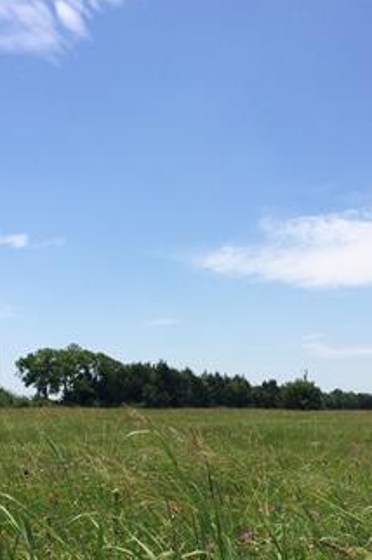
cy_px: 400
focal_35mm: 45
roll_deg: +1.9
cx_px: 198
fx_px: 699
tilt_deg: -0.4
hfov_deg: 29.8
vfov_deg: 42.7
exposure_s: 1/2283
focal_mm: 4.15
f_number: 2.2
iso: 32
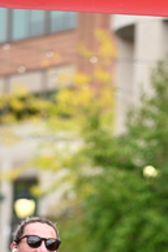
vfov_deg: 6.3
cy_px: 300
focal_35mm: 326
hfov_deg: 4.2
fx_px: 2286
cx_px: 152
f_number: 2.8
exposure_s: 1/2000
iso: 640
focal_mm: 115
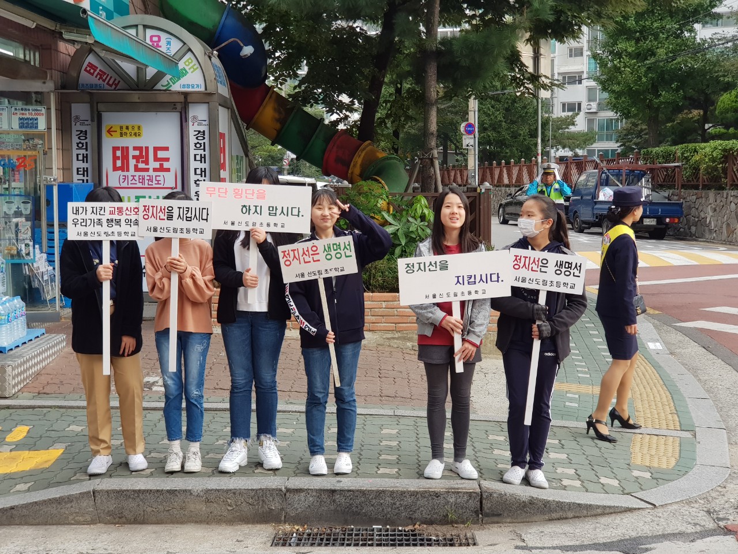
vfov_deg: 28.0
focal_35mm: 52
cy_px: 277
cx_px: 369
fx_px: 1109
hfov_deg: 36.8
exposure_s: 1/120
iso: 50
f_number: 2.4
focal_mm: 6
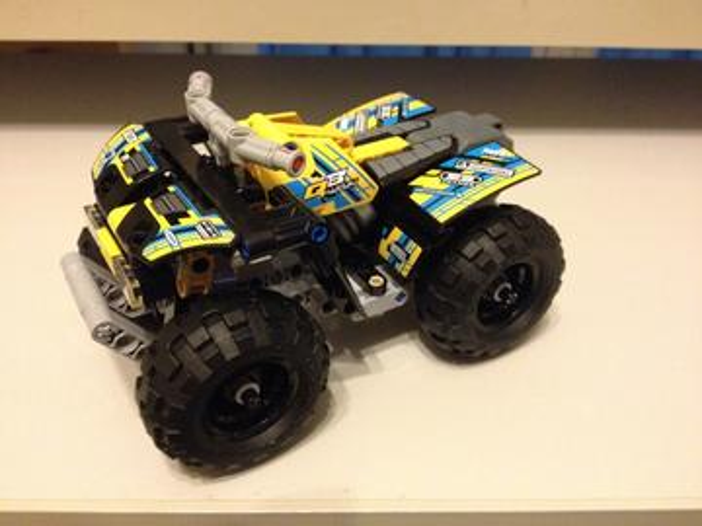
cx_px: 351
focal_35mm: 35
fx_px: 710
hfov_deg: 52.6
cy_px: 263
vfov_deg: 40.7
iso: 640
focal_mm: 4.28
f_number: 2.4
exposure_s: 1/15
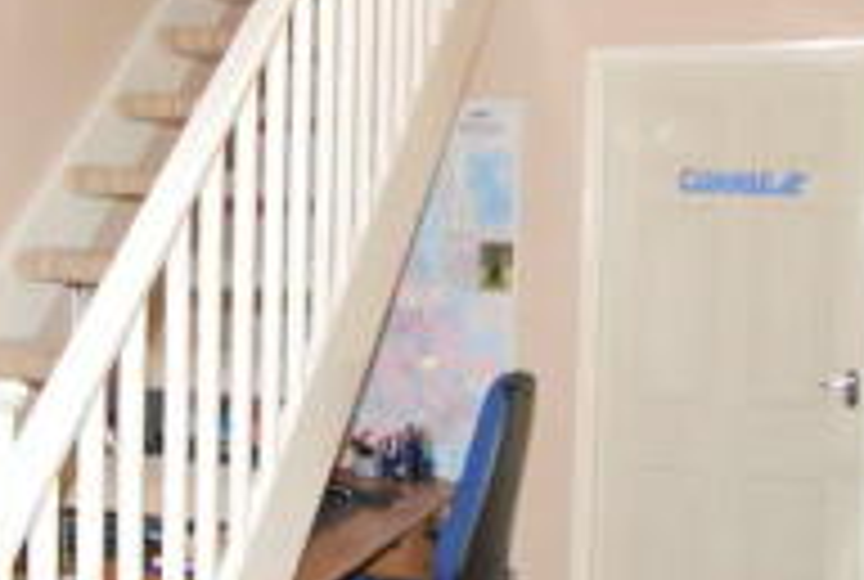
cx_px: 308
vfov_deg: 26.6
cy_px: 344
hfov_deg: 38.5
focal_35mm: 51
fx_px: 1227
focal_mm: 10
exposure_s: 1/60
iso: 200
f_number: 4
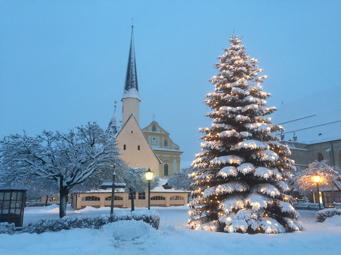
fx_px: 286
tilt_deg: +12.3
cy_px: 128
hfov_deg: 61.7
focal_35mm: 29
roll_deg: +1.8
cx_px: 170
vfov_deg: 48.2
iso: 50
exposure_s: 1/15
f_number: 2.2
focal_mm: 4.15
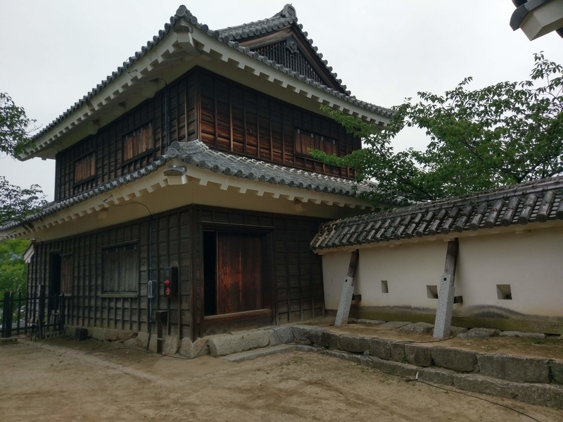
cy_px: 211
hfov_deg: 67.3
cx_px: 282
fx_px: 423
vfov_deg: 53.1
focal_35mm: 26
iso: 125
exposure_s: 1/3556
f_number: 1.8
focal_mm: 4.58
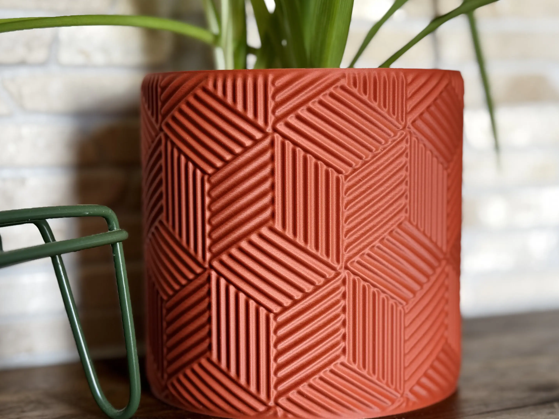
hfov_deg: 29.0
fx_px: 1082
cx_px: 301
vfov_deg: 21.9
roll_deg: +0.5
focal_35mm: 67
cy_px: 238
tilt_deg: -8.0
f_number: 1.78
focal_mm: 6.76
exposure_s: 1/60
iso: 125
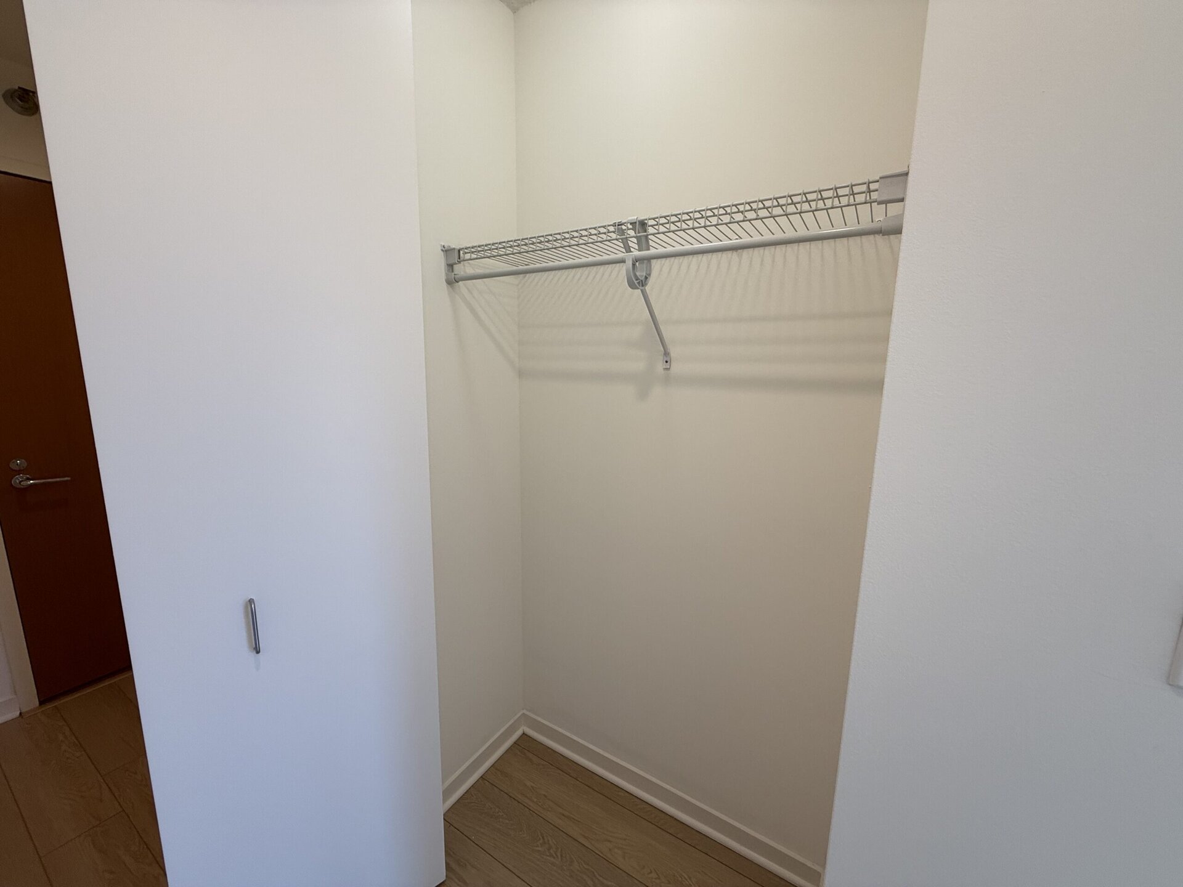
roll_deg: -0.5
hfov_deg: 102.1
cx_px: 592
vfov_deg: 85.7
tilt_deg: -9.7
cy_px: 444
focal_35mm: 14
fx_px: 478
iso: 80
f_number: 2.2
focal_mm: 2.22
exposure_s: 1/120
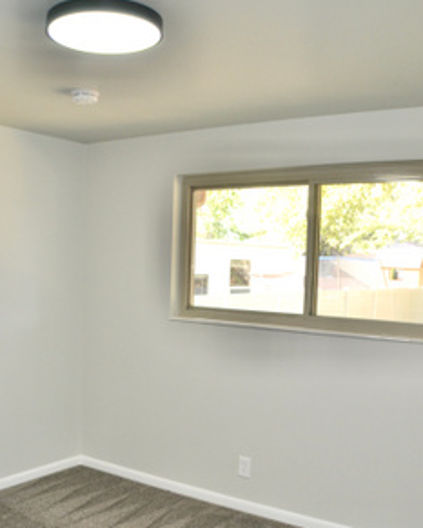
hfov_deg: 29.7
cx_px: 187
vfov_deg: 36.5
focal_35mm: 51
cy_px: 316
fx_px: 798
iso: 450
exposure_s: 1/60
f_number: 3.8
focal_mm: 22
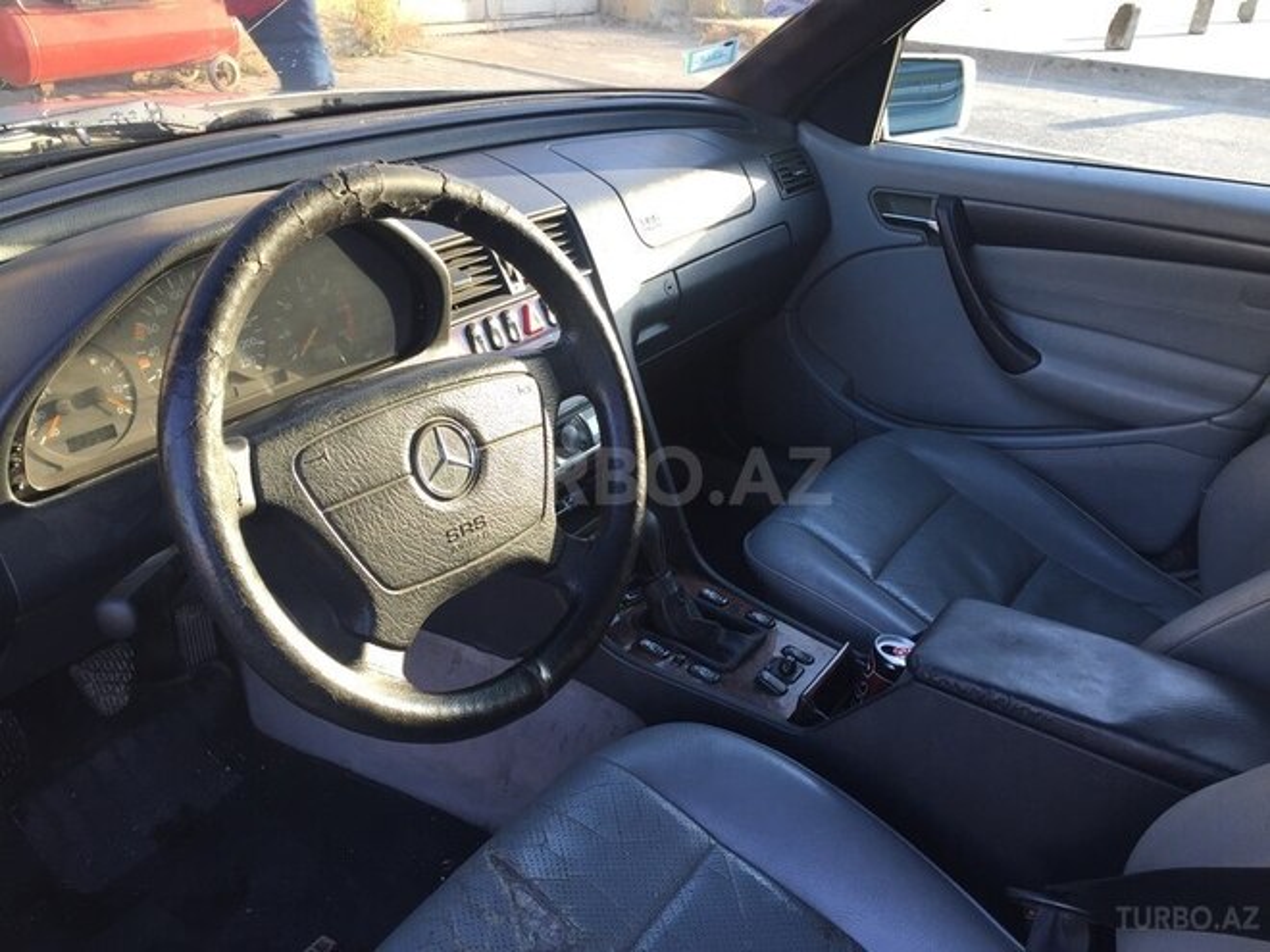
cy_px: 476
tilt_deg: -26.1
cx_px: 635
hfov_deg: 61.7
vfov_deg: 48.2
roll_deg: -2.5
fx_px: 1064
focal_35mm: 29
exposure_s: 1/100
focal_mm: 4.15
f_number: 2.2
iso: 40
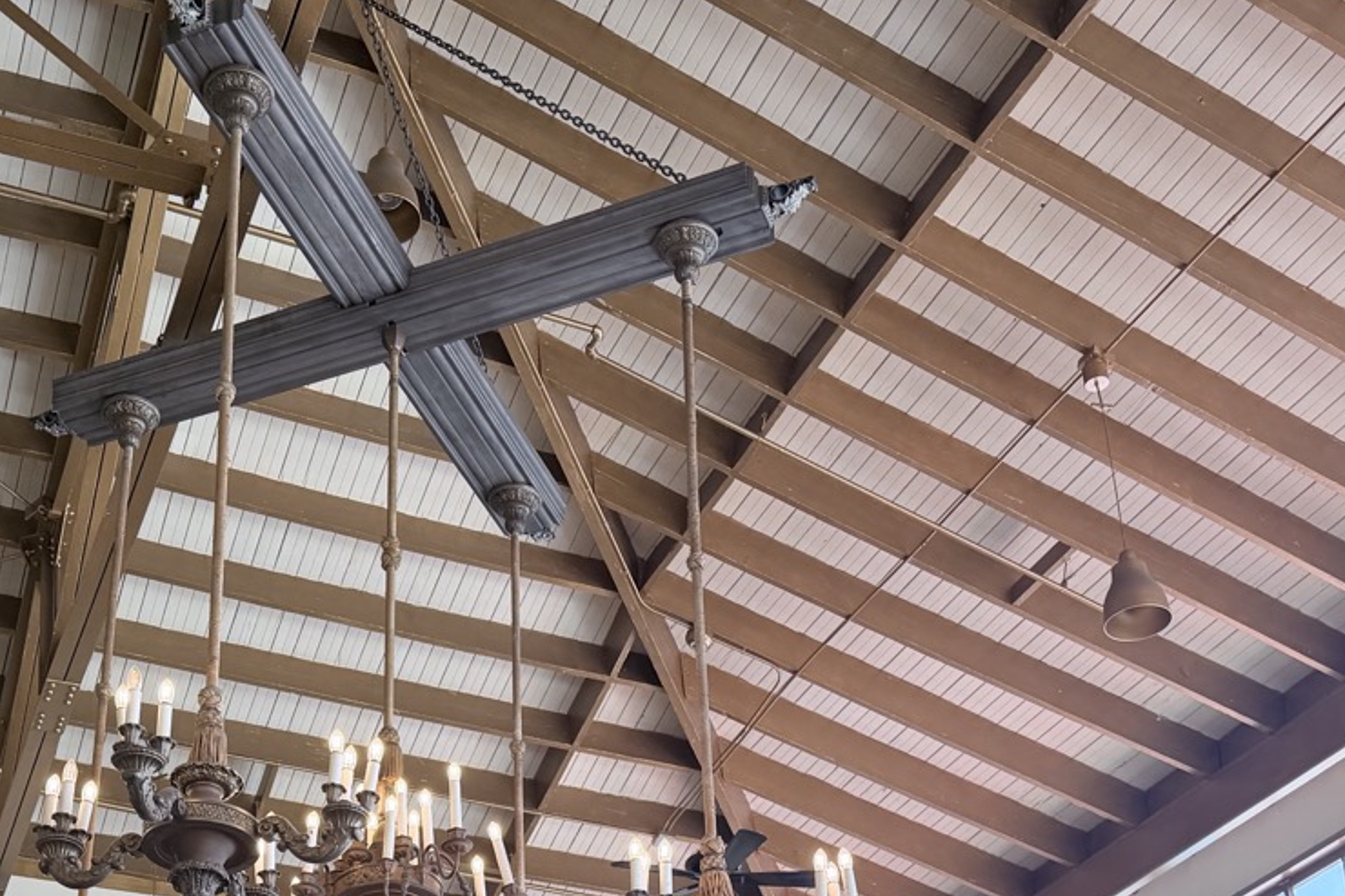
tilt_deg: +23.0
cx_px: 498
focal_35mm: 54
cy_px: 932
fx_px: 2017
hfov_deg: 36.6
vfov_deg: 23.8
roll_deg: +1.8
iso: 80
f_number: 1.78
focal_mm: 6.76
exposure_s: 1/194
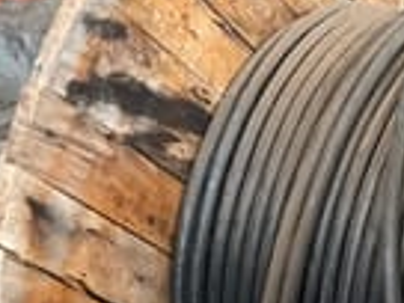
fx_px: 1249
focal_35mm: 107
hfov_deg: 17.7
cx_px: 449
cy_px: 325
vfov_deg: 13.6
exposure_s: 1/33
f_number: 1.8
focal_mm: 3
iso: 250
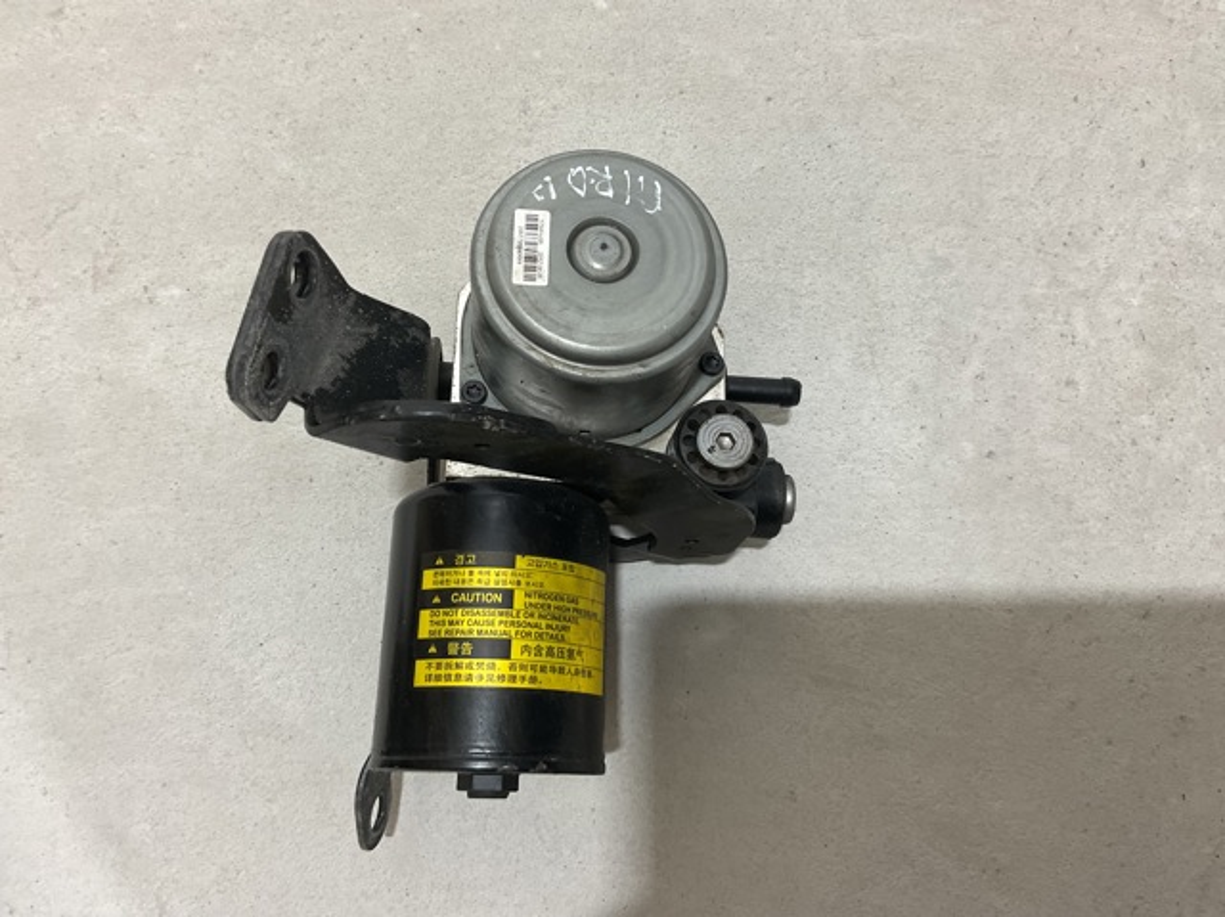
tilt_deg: -85.5
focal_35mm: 29
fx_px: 1025
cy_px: 458
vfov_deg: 48.2
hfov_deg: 61.7
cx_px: 612
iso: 64
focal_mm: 3
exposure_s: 1/50
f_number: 1.8
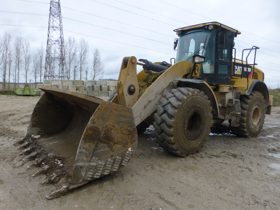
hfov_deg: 69.4
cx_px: 142
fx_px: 202
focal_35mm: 25
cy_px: 102
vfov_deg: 54.9
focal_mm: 4.3
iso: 100
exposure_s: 1/250
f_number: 4
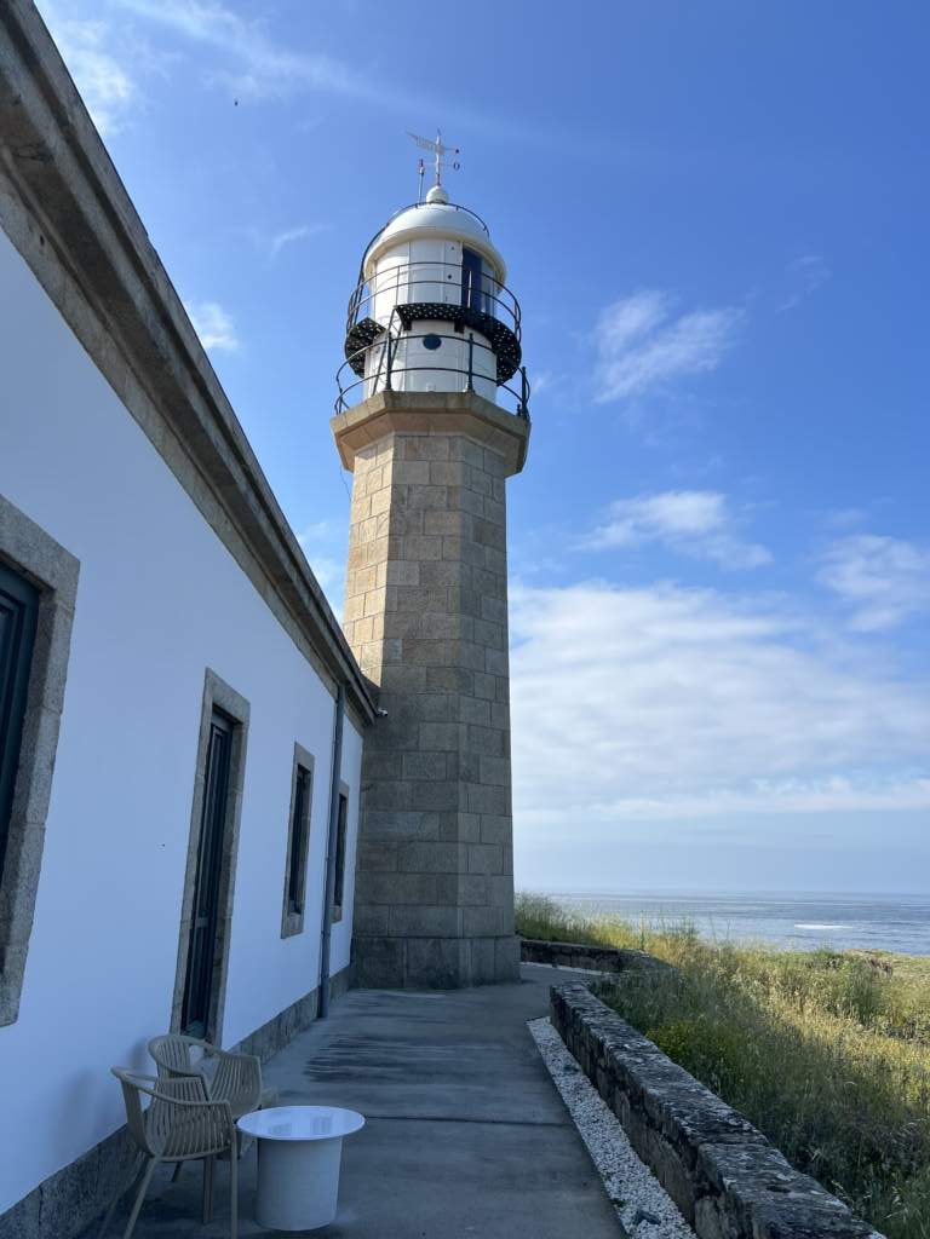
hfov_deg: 53.1
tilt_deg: +15.5
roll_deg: -0.5
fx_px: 931
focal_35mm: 26
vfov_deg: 67.3
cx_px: 465
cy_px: 620
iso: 50
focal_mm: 5.7
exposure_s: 1/4630
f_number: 1.5
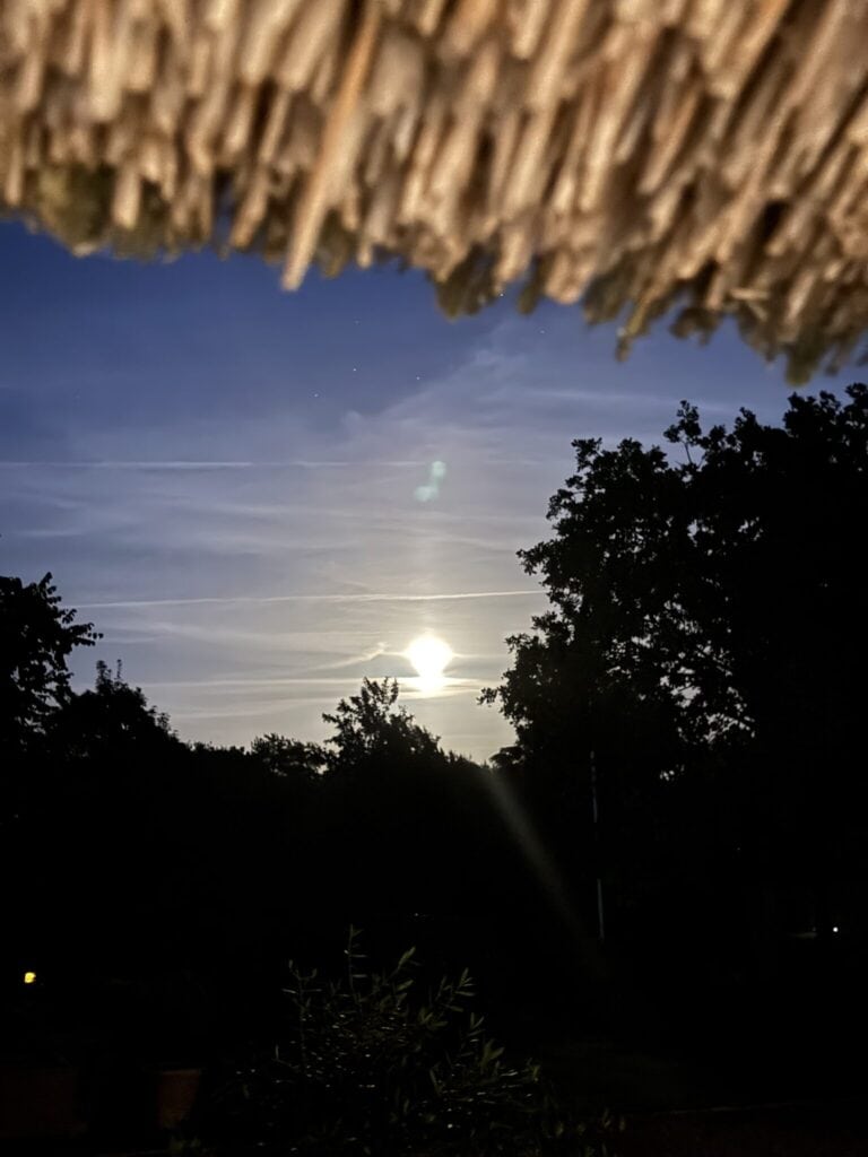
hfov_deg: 30.3
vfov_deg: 39.7
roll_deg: -0.3
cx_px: 434
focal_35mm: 48
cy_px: 578
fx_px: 1605
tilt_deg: +11.8
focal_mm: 6.76
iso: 1250
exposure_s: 1/2
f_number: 1.78
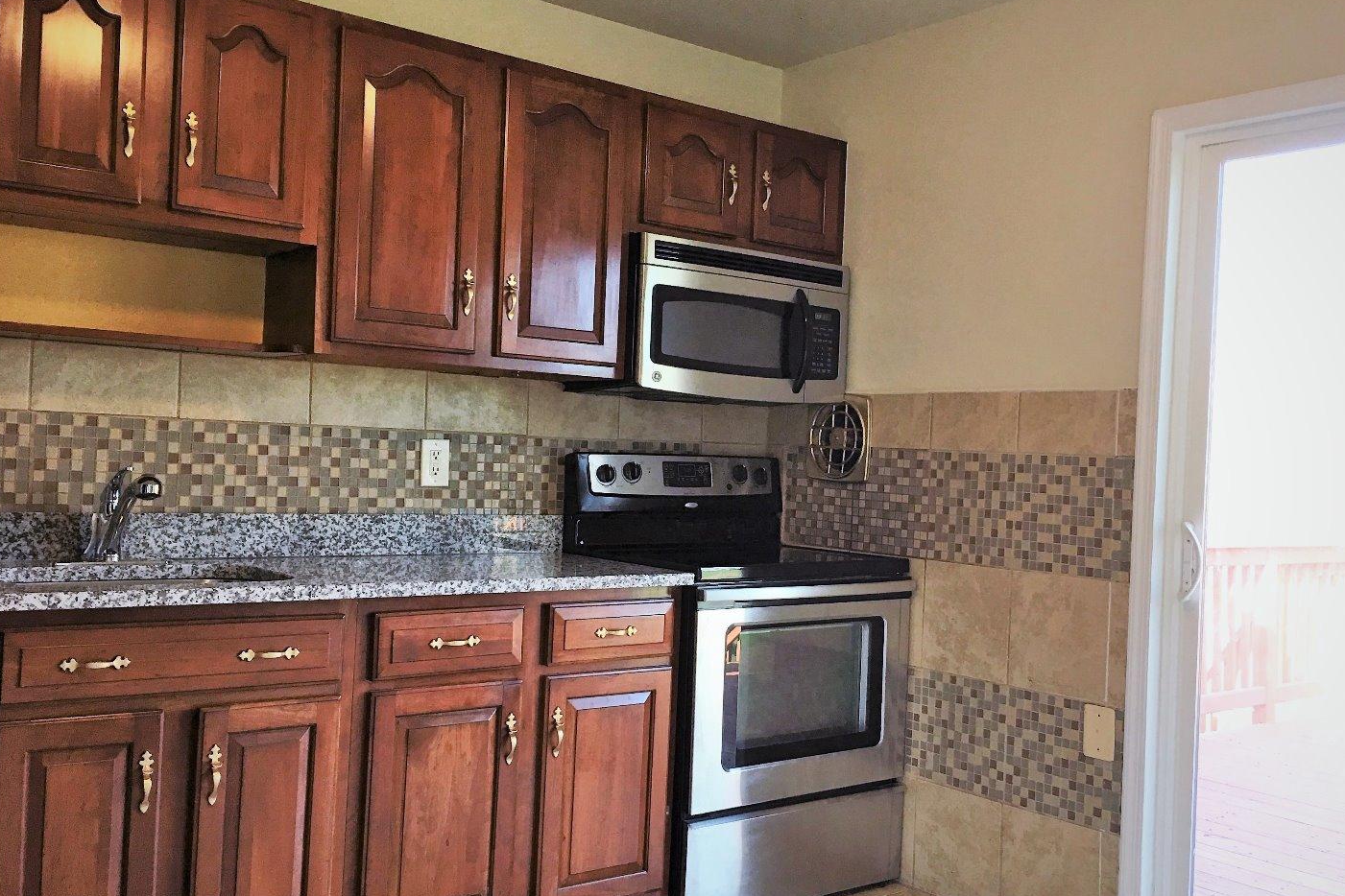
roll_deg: -3.0
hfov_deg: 60.3
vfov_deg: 42.3
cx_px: 667
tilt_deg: +0.3
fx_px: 1158
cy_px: 481
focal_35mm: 31
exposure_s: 1/30
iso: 32
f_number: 2.2
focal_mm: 4.15
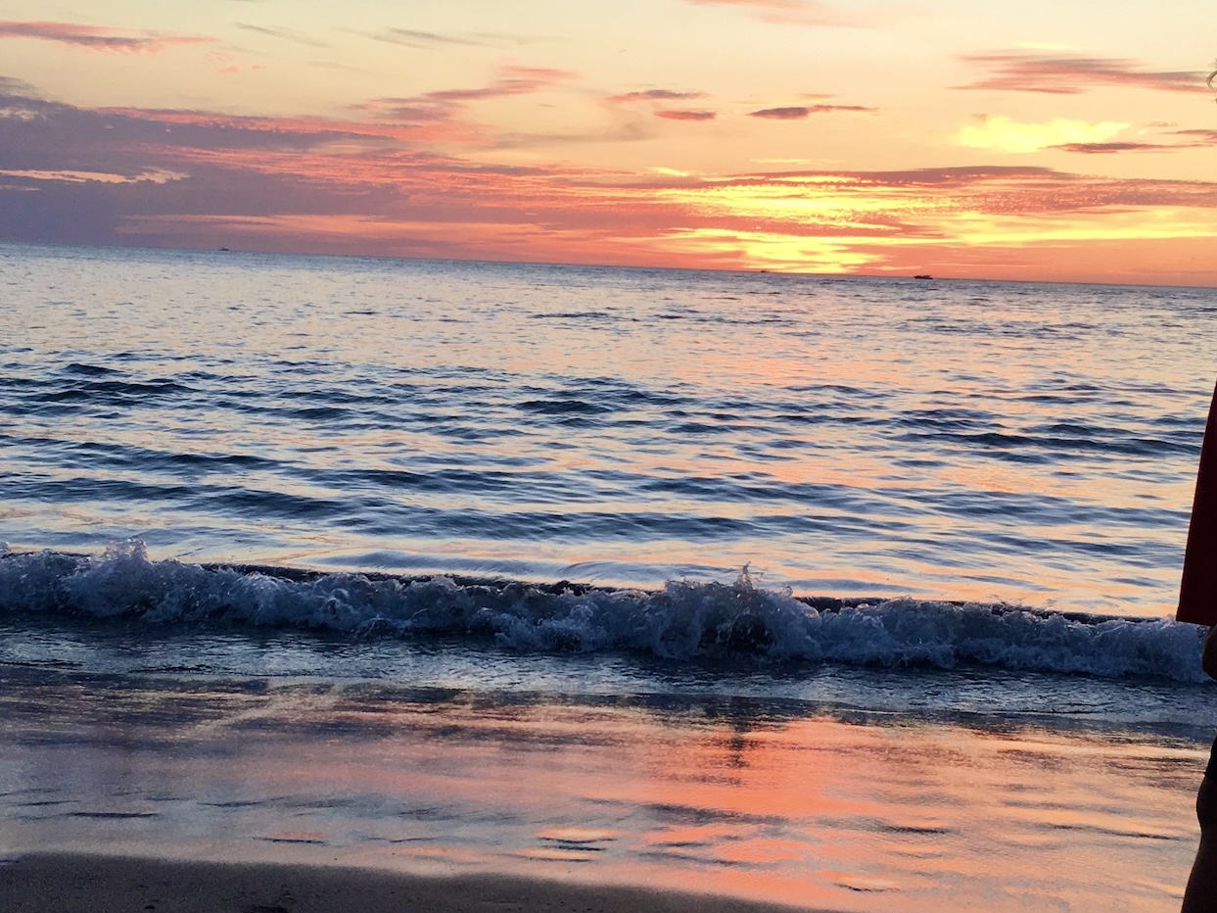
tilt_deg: -9.4
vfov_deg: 26.0
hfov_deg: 34.3
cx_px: 658
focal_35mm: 56
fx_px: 1969
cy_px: 593
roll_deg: -2.4
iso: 32
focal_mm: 4.15
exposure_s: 1/120
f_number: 2.2
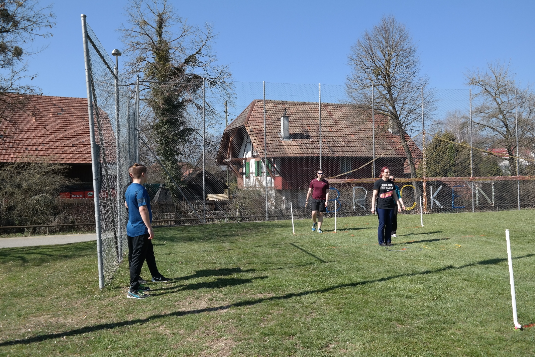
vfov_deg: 43.6
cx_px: 268
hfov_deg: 61.9
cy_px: 178
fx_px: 446
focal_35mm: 30
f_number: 6.3
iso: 100
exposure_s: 1/250
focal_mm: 20
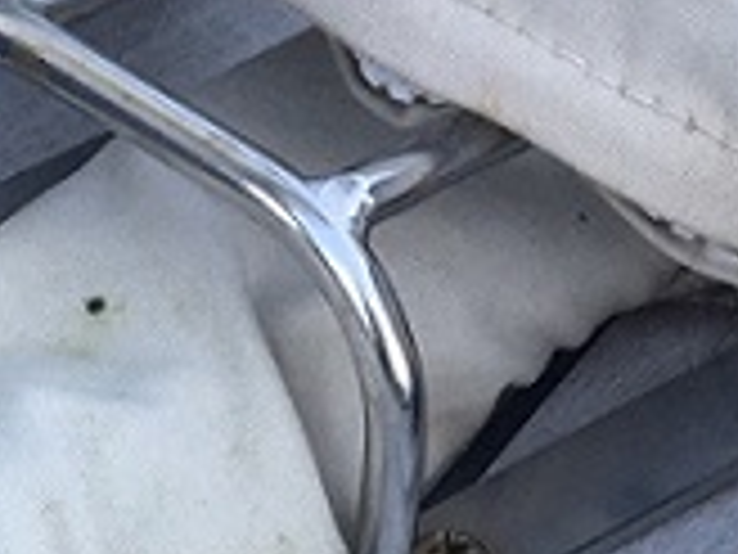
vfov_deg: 7.5
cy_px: 1547
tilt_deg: -49.3
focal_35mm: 177
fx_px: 3774
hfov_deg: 11.1
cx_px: 22
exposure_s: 1/60
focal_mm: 4.15
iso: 32
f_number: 2.2
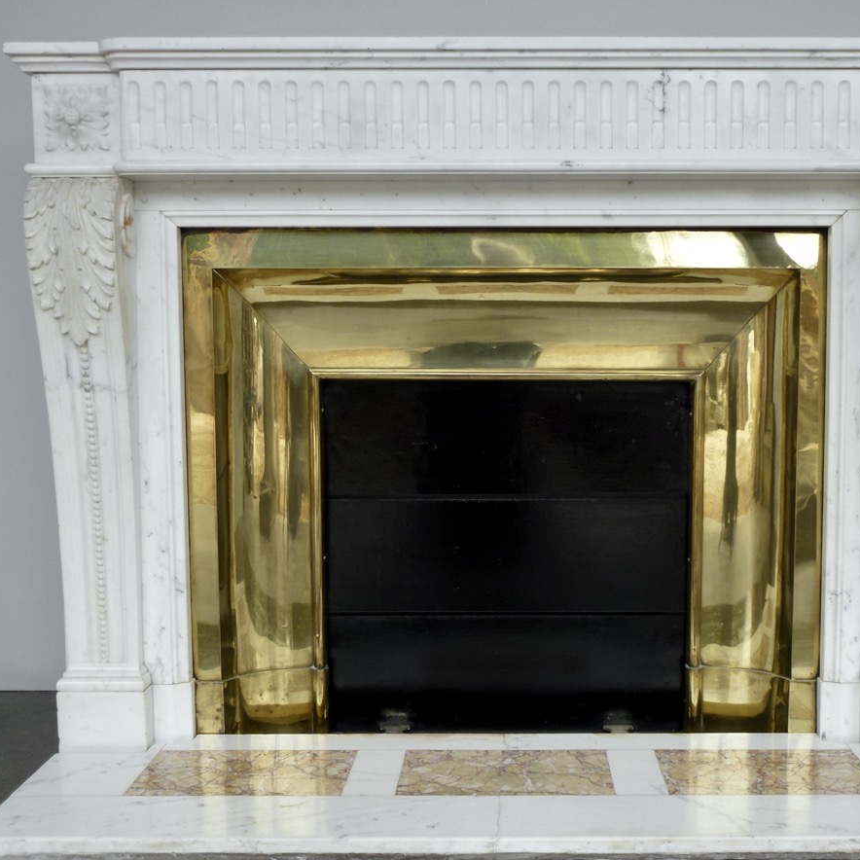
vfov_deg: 46.0
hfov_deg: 45.8
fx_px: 1012
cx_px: 516
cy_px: 435
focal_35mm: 36
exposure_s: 1/160
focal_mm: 5.4
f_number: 3.5
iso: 100
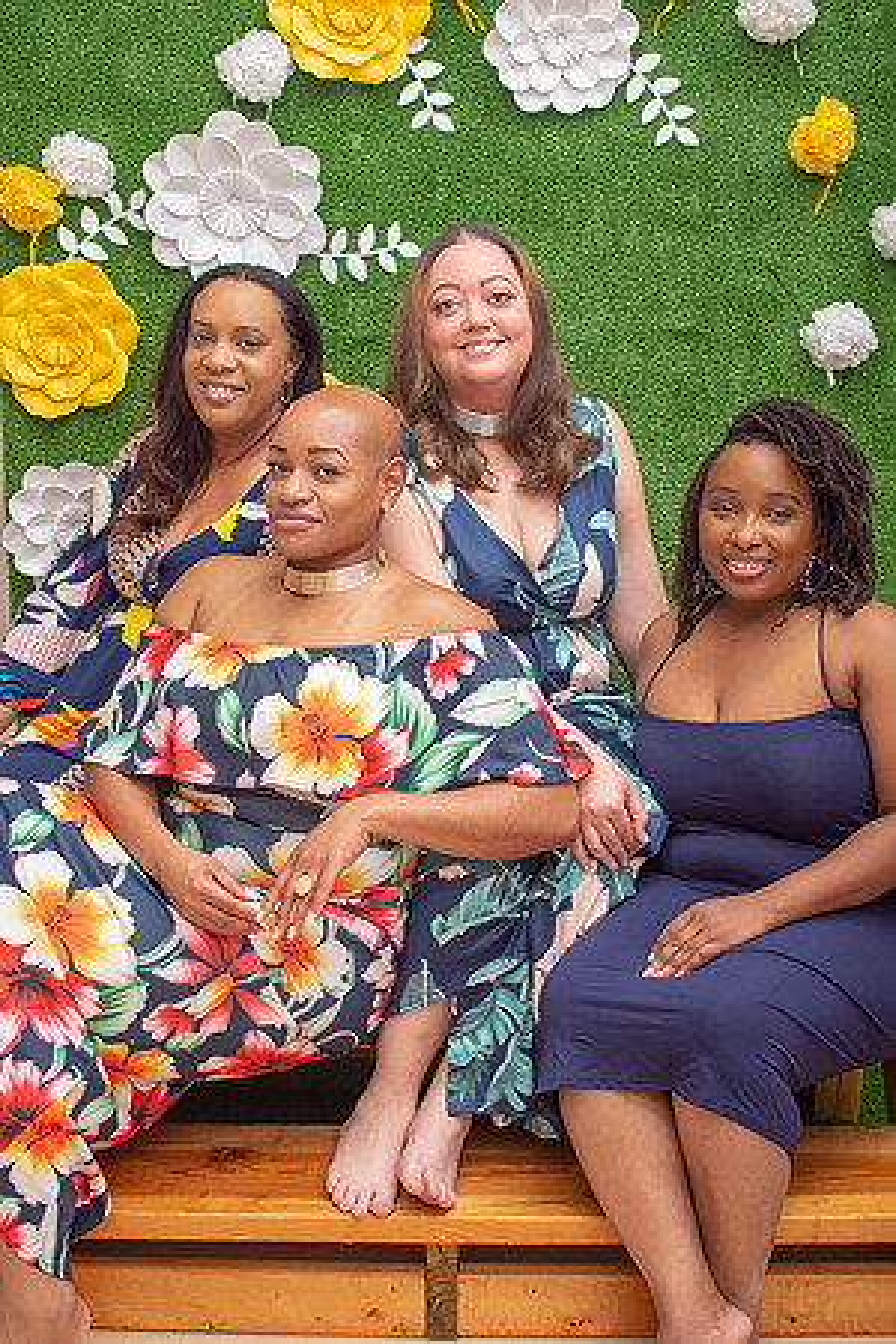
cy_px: 672
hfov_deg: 26.0
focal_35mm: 52
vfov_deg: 38.2
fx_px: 1941
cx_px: 448
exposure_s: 1/200
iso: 100
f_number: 3.2
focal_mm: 35
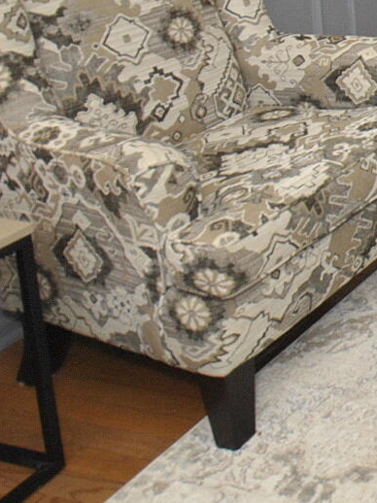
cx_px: 732
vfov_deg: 30.7
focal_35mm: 54
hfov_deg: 18.7
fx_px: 785
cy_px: -83
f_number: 3.5
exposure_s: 1/100
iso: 400
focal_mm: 10
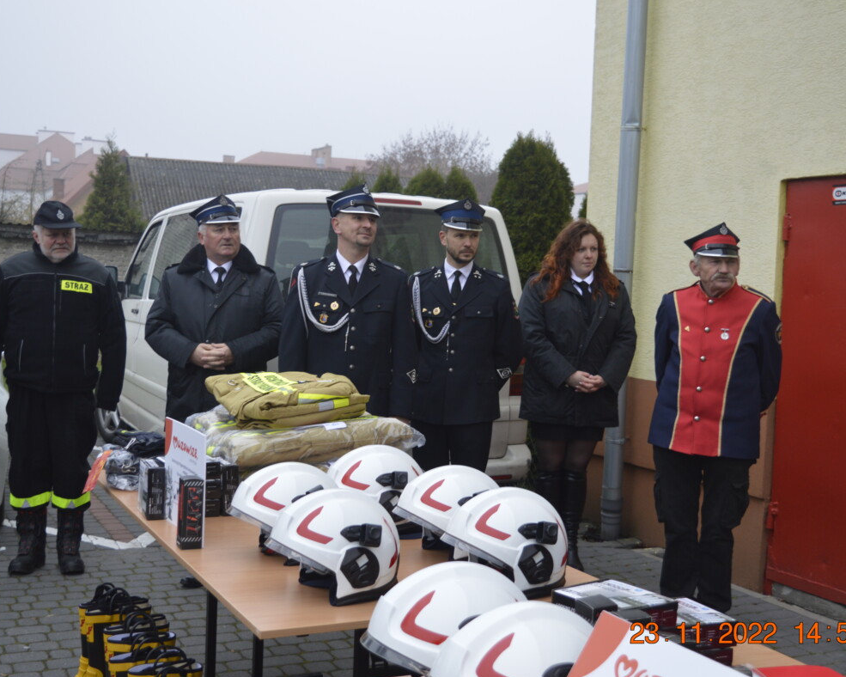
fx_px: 1202
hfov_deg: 38.8
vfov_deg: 31.5
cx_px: 447
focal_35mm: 48
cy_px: 342
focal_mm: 28
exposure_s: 1/80
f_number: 4.5
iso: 400
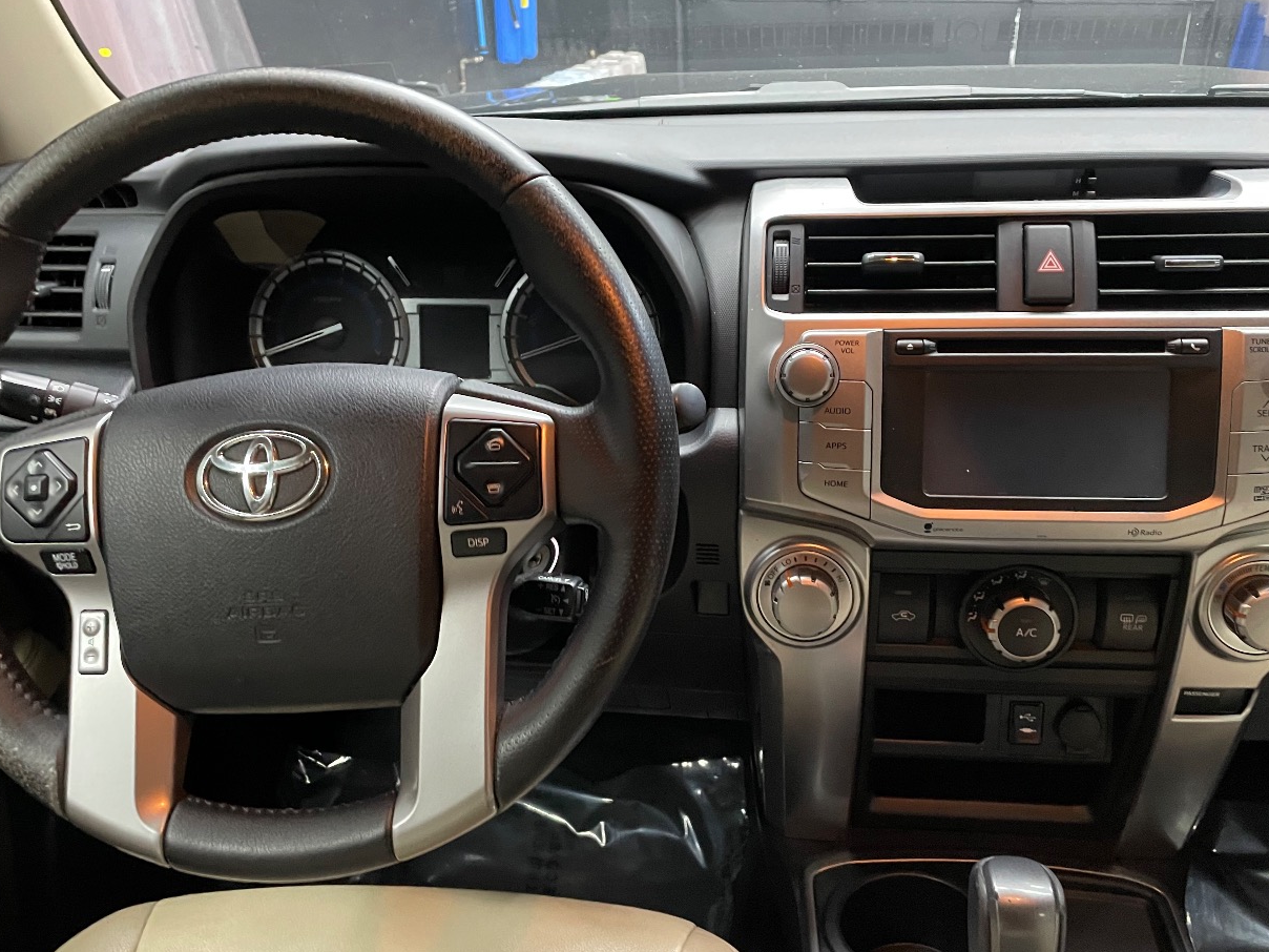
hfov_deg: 58.3
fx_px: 1136
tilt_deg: -28.7
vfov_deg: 45.4
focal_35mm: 31
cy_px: 473
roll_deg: +2.0
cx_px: 661
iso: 500
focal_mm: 4.2
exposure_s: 1/30
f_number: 1.6
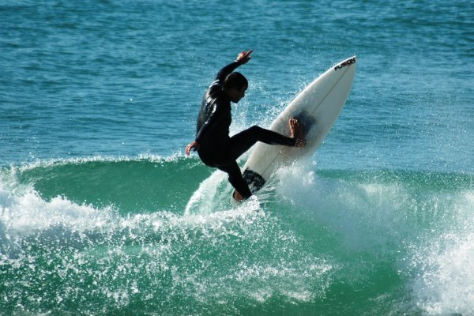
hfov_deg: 4.6
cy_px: 158
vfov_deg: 3.1
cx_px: 237
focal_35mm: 450
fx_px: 5925
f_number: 5.6
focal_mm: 300
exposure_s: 1/1000
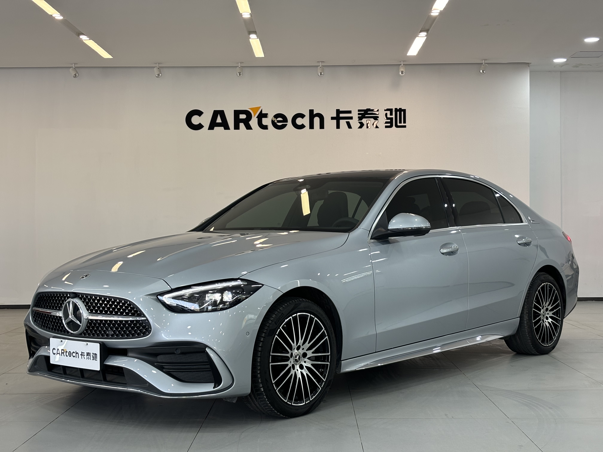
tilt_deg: +0.5
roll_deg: +0.3
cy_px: 226
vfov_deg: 28.0
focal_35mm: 52
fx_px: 906
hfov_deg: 36.8
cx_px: 302
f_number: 1.6
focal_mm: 5.96
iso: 40
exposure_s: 1/102
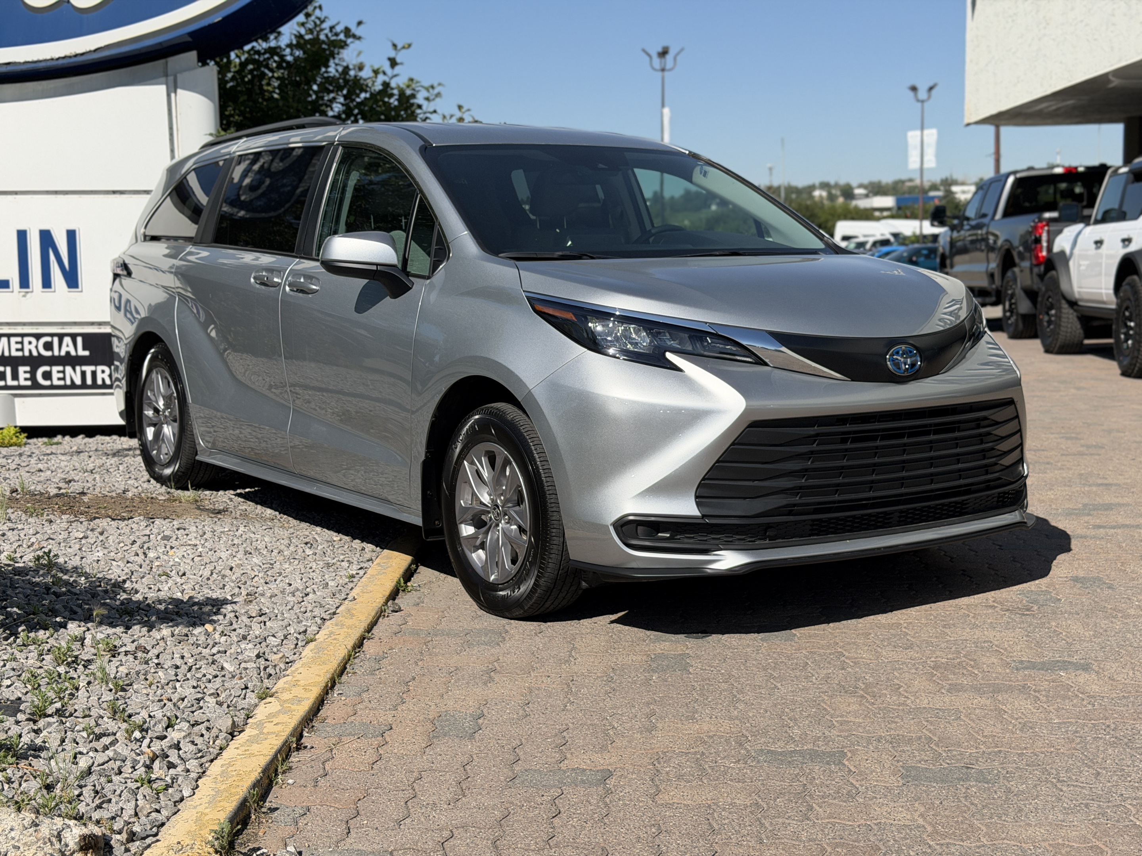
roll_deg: +0.7
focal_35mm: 48
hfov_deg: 39.7
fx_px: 1584
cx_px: 571
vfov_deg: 30.3
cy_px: 428
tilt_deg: -7.0
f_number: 1.78
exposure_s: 1/6536
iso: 80
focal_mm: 6.76
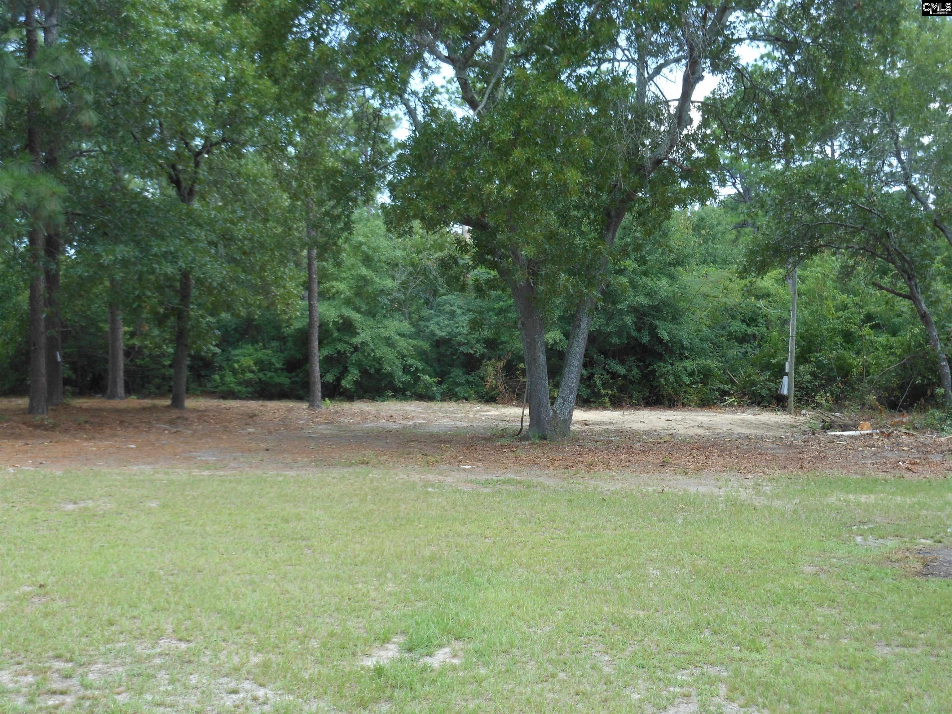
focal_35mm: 45
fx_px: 1238
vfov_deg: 32.2
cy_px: 357
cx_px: 476
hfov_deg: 42.1
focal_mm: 8.1
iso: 80
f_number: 4.6
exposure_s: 1/80
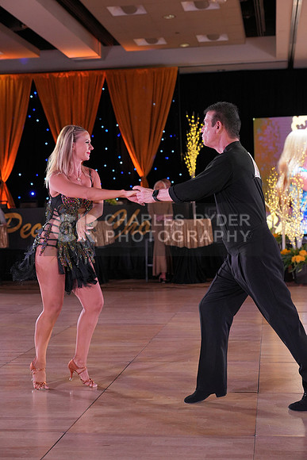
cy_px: 230
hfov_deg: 22.3
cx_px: 154
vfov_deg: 32.9
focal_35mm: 61
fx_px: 780
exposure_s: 1/400
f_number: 4
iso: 1600
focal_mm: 61
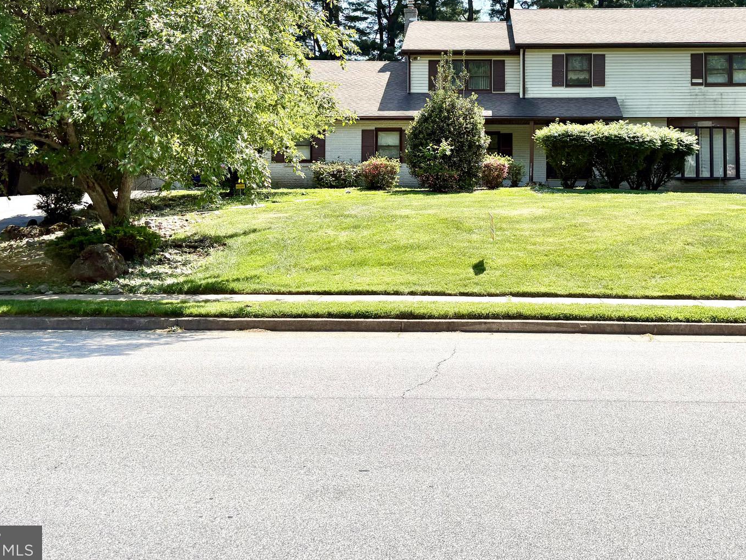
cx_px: 465
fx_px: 841
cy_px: 150
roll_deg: +0.4
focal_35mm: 39
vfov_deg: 36.1
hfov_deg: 47.4
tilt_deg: +2.7
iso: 50
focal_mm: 5.96
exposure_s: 1/2451
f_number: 1.6
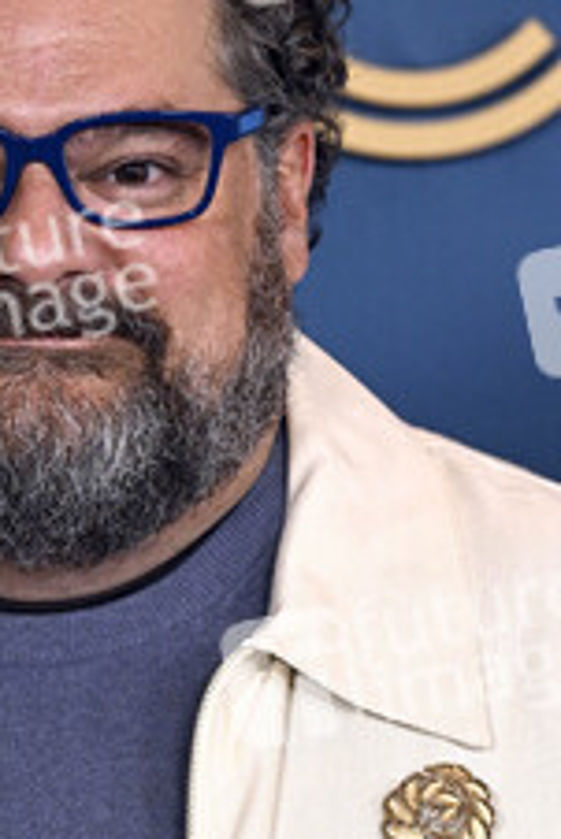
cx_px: 74
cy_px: 475
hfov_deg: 7.3
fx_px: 4411
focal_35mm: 189
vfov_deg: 10.9
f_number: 5.6
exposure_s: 1/320
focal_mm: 107
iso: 2000
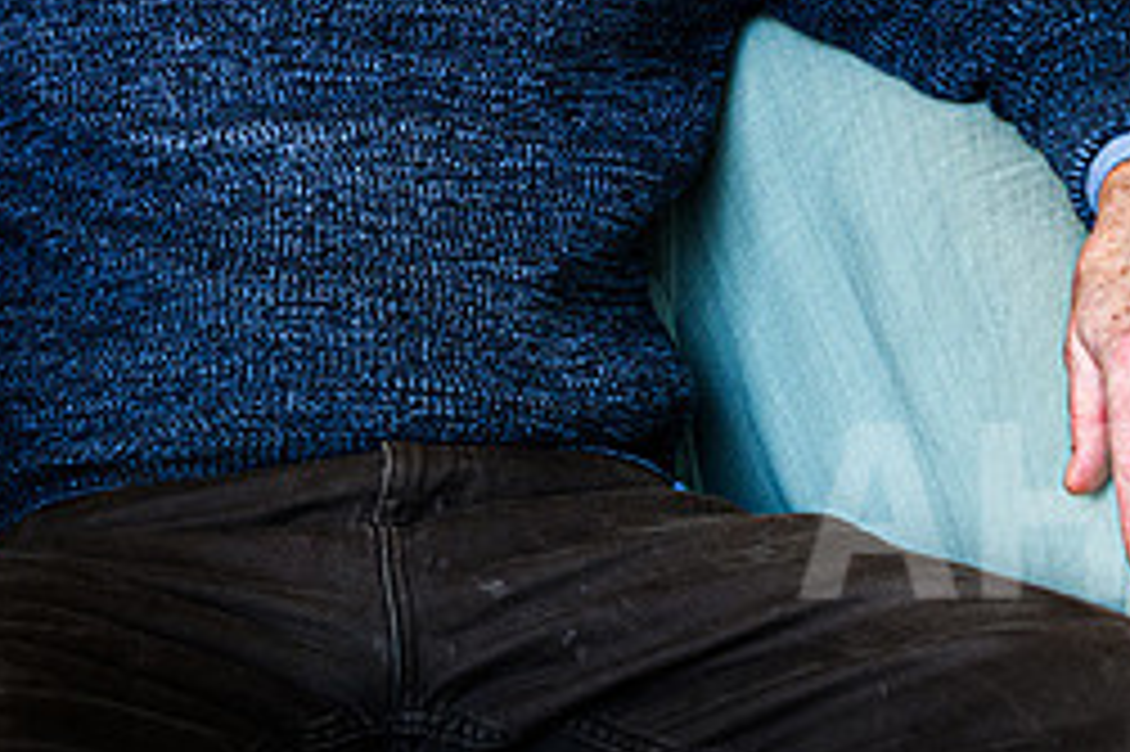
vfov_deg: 13.1
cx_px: 444
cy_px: -148
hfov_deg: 20.0
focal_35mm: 102
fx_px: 3199
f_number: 3.5
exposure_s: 1/320
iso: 800
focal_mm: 35
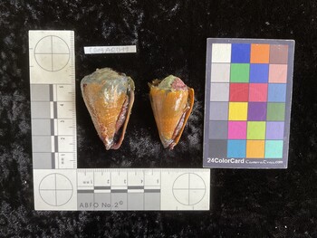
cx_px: 158
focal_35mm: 29
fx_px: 266
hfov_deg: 61.6
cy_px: 119
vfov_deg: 48.3
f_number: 1.8
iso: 125
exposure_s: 1/60
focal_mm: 3
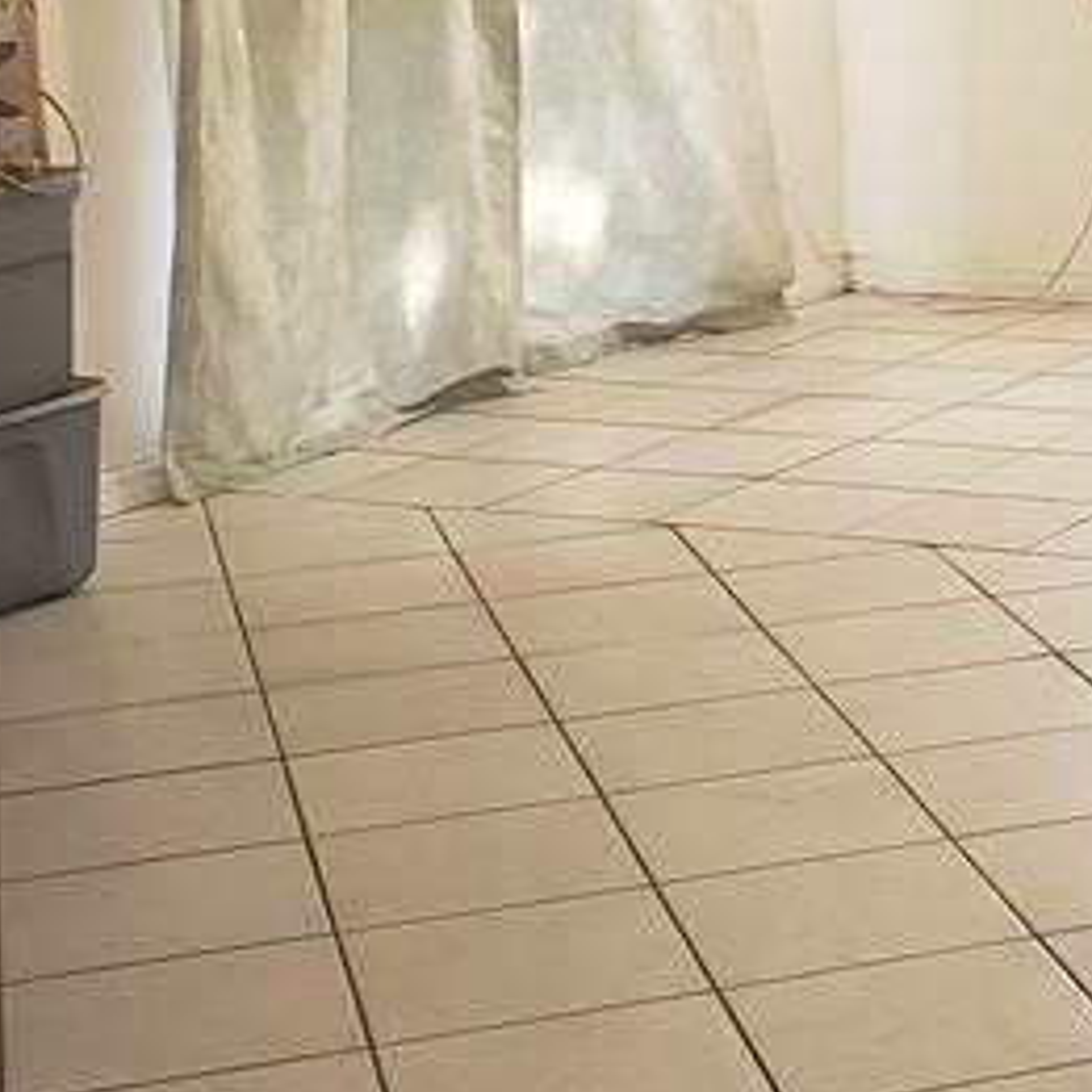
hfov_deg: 18.4
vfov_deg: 19.2
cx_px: 1272
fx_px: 3212
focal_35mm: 90
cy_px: 331
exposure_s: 1/35
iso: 250
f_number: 2.4
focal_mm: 4.3
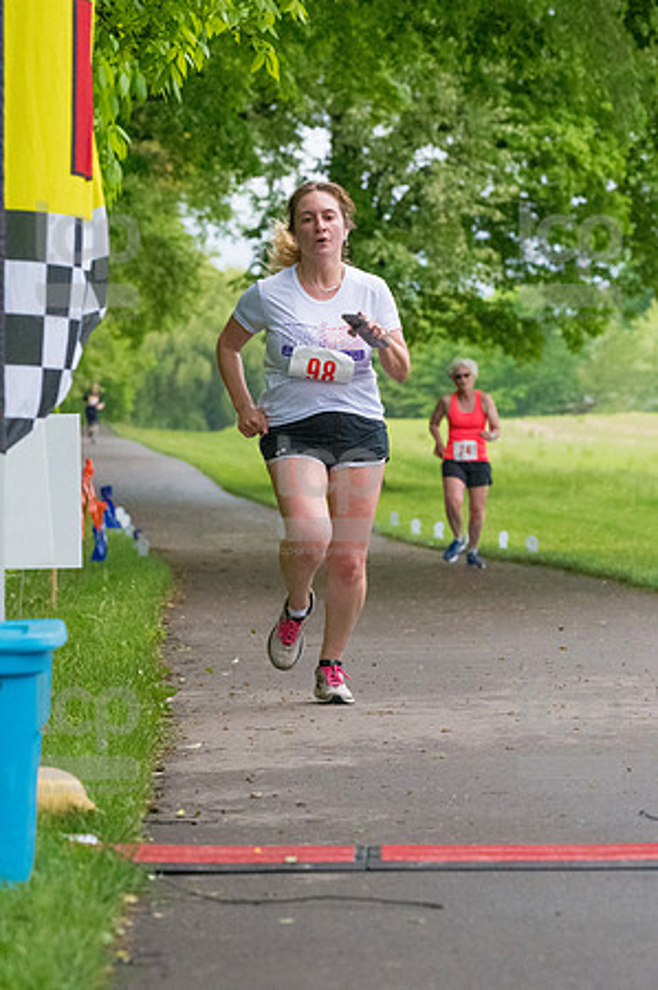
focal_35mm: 183
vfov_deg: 11.2
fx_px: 5028
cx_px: 329
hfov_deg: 7.5
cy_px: 495
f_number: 5.6
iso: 6400
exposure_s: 1/1250
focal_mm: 122
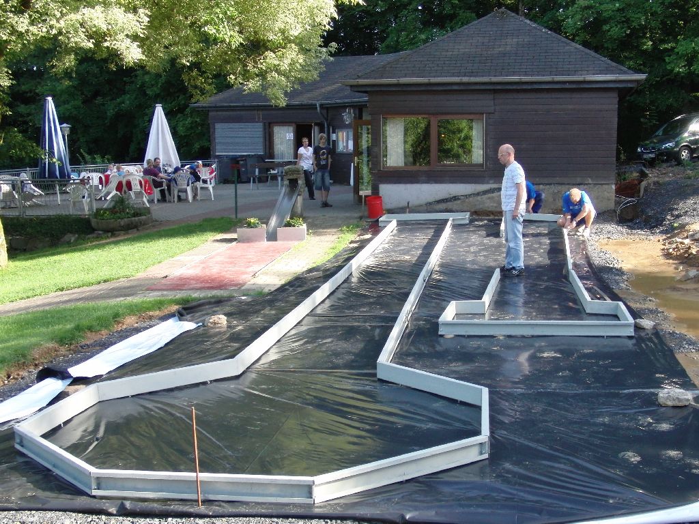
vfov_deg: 33.6
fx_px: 868
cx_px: 350
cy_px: 262
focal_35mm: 43
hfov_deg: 43.9
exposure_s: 1/160
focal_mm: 7.54
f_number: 3.7
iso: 100
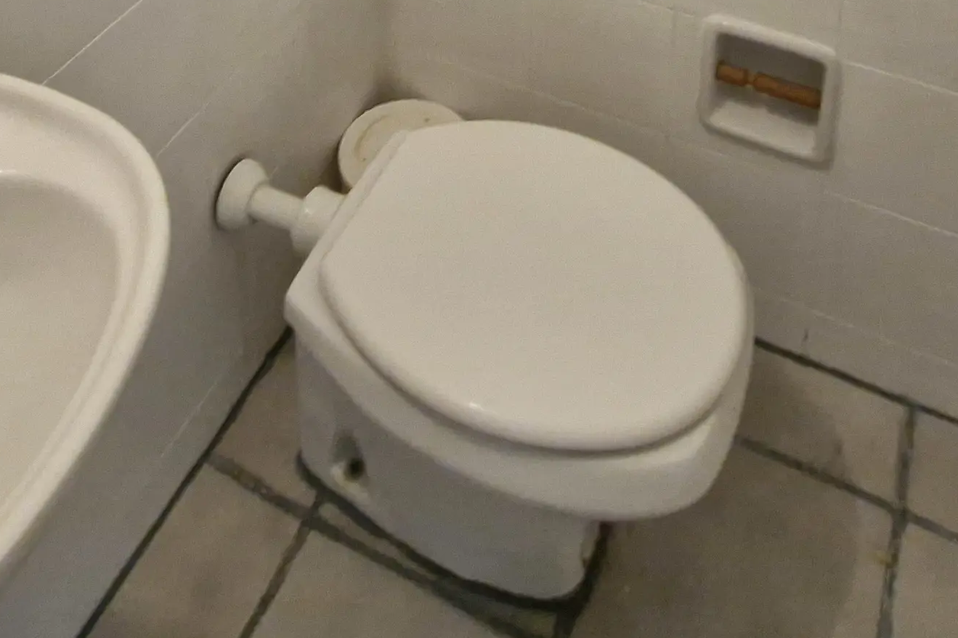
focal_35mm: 41
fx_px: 1091
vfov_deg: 23.5
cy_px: -397
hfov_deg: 47.4
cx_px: 468
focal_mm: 1.74
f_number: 2.2
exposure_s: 1/60
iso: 400
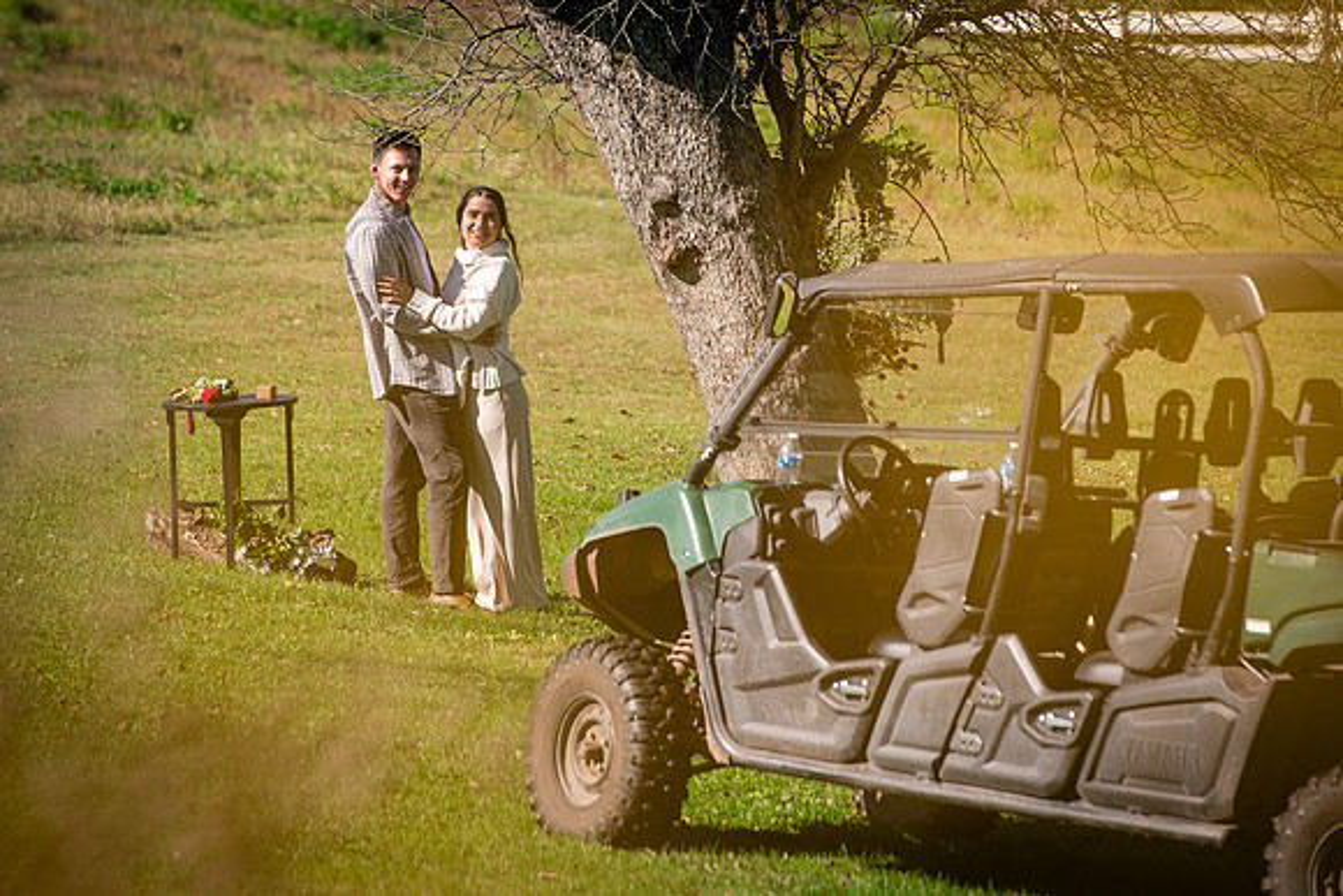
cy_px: 306
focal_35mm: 297
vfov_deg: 4.6
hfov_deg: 6.9
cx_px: 626
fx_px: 11077
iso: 125
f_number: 5
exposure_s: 1/640
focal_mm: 200
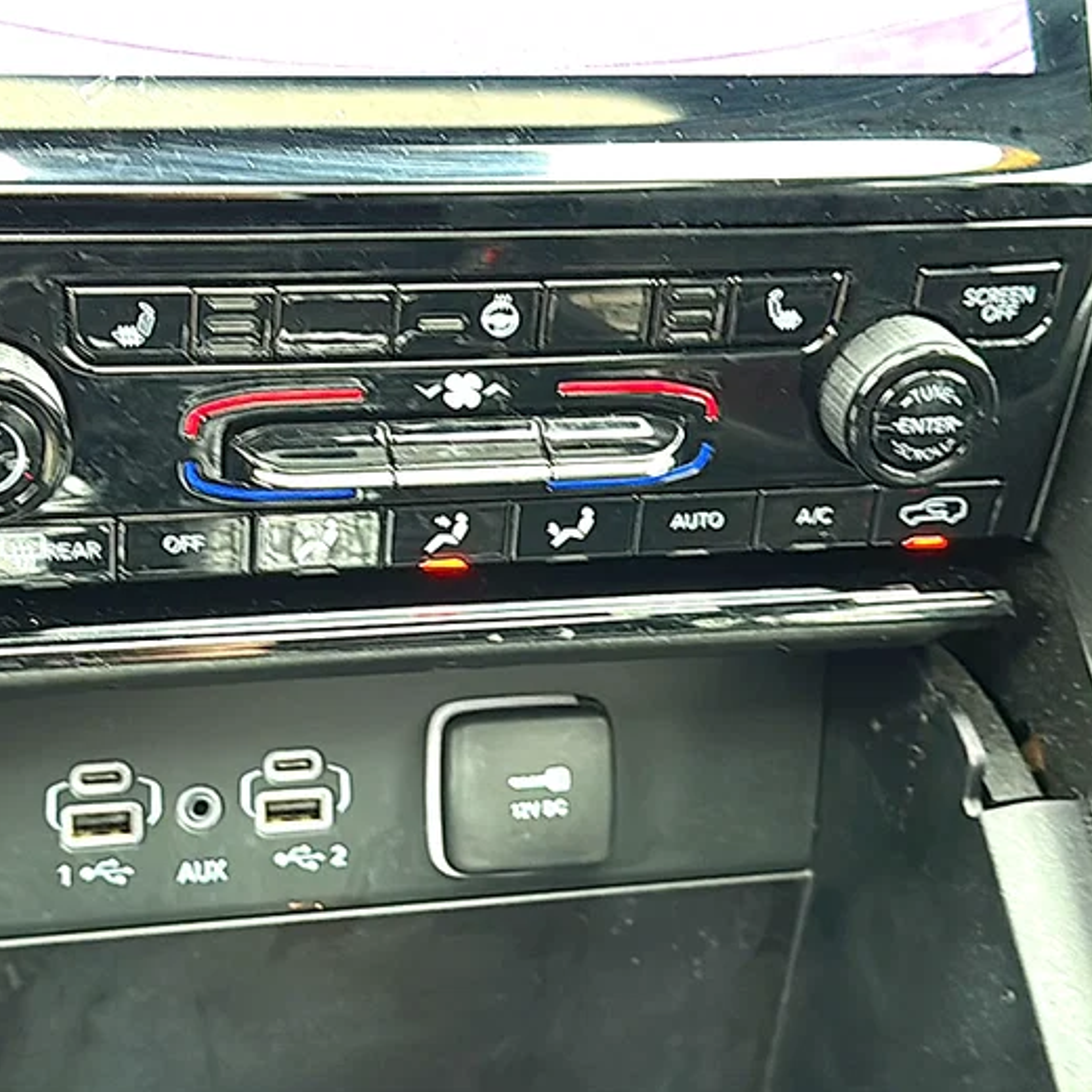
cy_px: 545
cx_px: 433
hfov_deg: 33.9
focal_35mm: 50
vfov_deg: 34.0
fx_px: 1785
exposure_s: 1/46
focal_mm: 6.86
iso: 250
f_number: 1.78
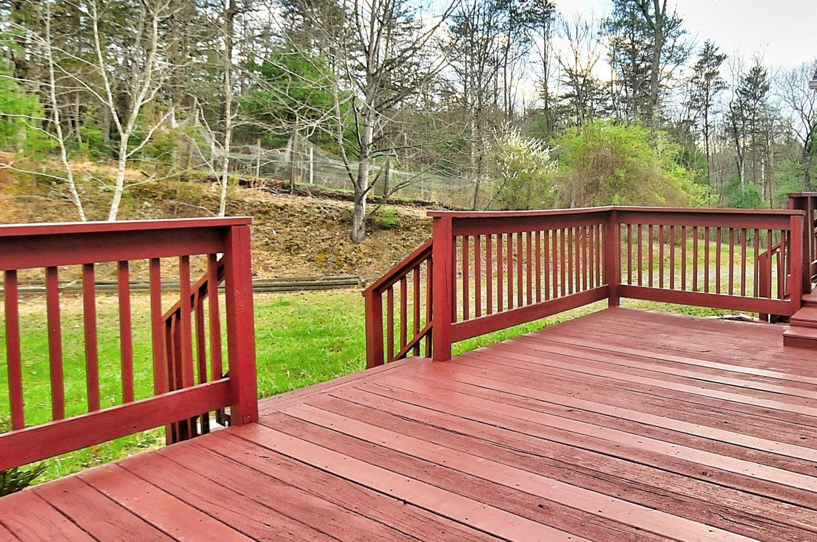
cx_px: 616
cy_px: 200
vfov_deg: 50.6
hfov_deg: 66.9
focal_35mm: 25
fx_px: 567
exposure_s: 1/160
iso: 800
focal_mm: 10
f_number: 8
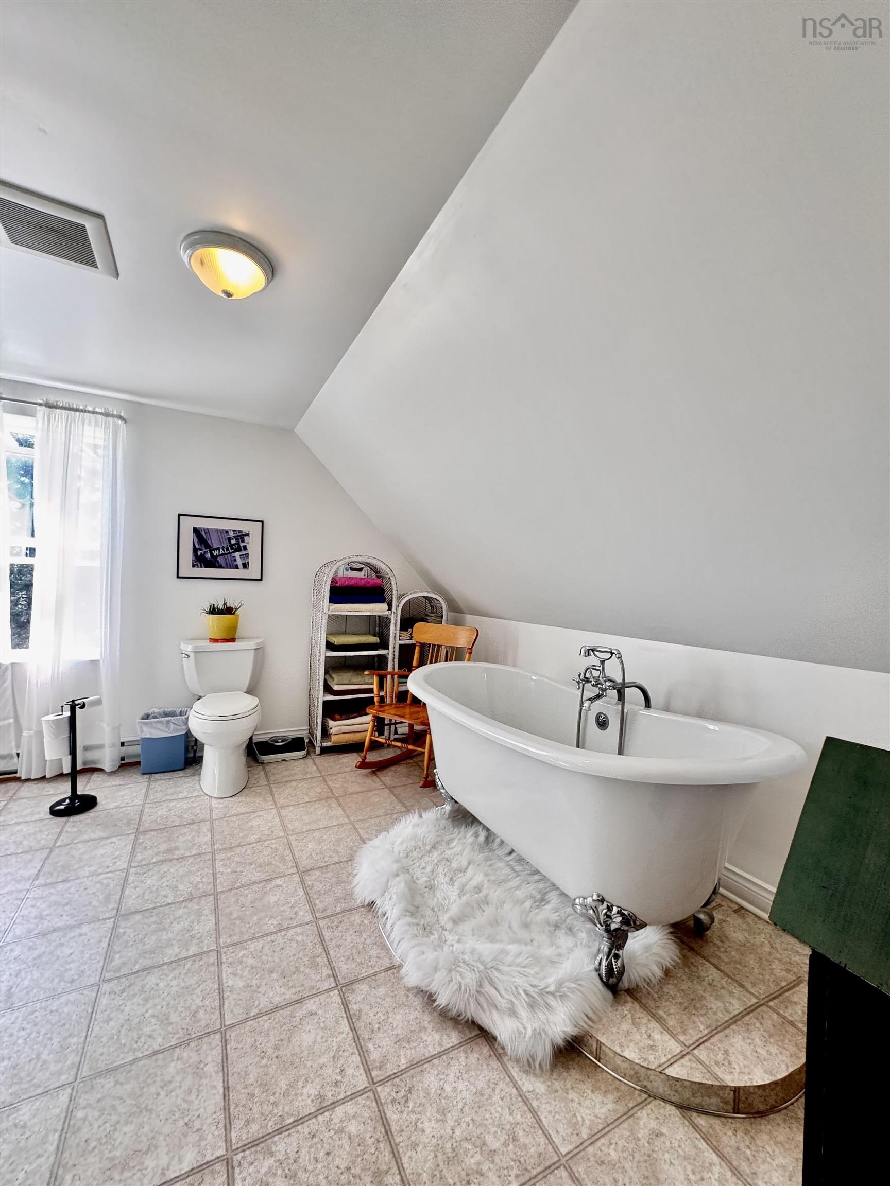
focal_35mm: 14
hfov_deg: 85.7
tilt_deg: +0.8
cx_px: 445
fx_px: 480
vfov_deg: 102.1
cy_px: 593
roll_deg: -1.8
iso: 160
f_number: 2.2
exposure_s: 1/60
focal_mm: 2.22
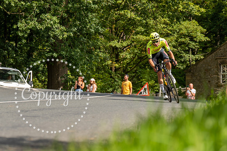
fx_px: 989
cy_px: 49
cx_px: 177
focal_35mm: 157
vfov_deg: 8.8
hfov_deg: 13.0
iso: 250
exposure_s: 1/1000
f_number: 5
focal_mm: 95
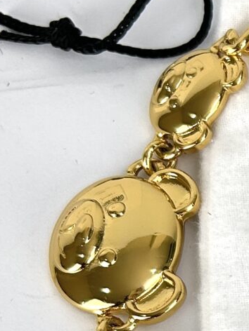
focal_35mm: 141
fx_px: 1352
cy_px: 372
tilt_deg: -65.3
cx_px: 556
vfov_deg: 13.7
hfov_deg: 9.6
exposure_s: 1/146
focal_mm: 5.7
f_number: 1.5
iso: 32
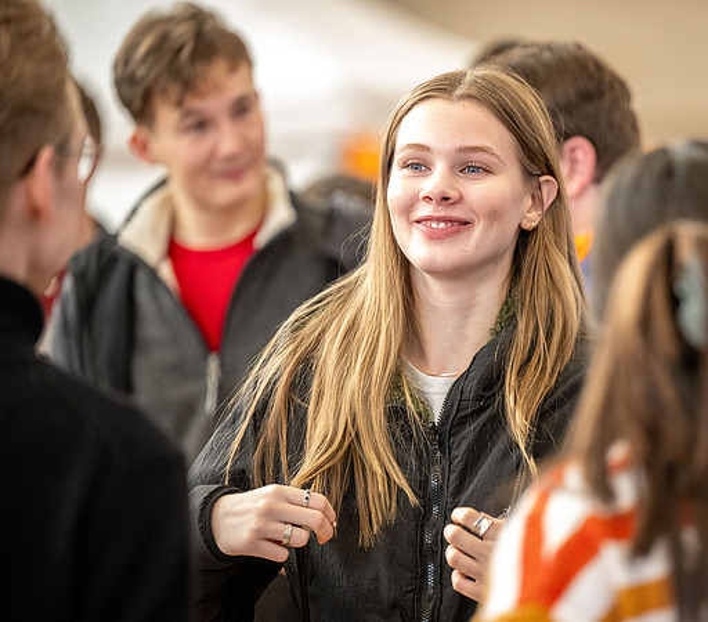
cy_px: 319
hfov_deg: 8.2
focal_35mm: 226
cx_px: 479
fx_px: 4916
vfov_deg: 7.2
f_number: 3.2
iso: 4000
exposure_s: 1/320
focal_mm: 185
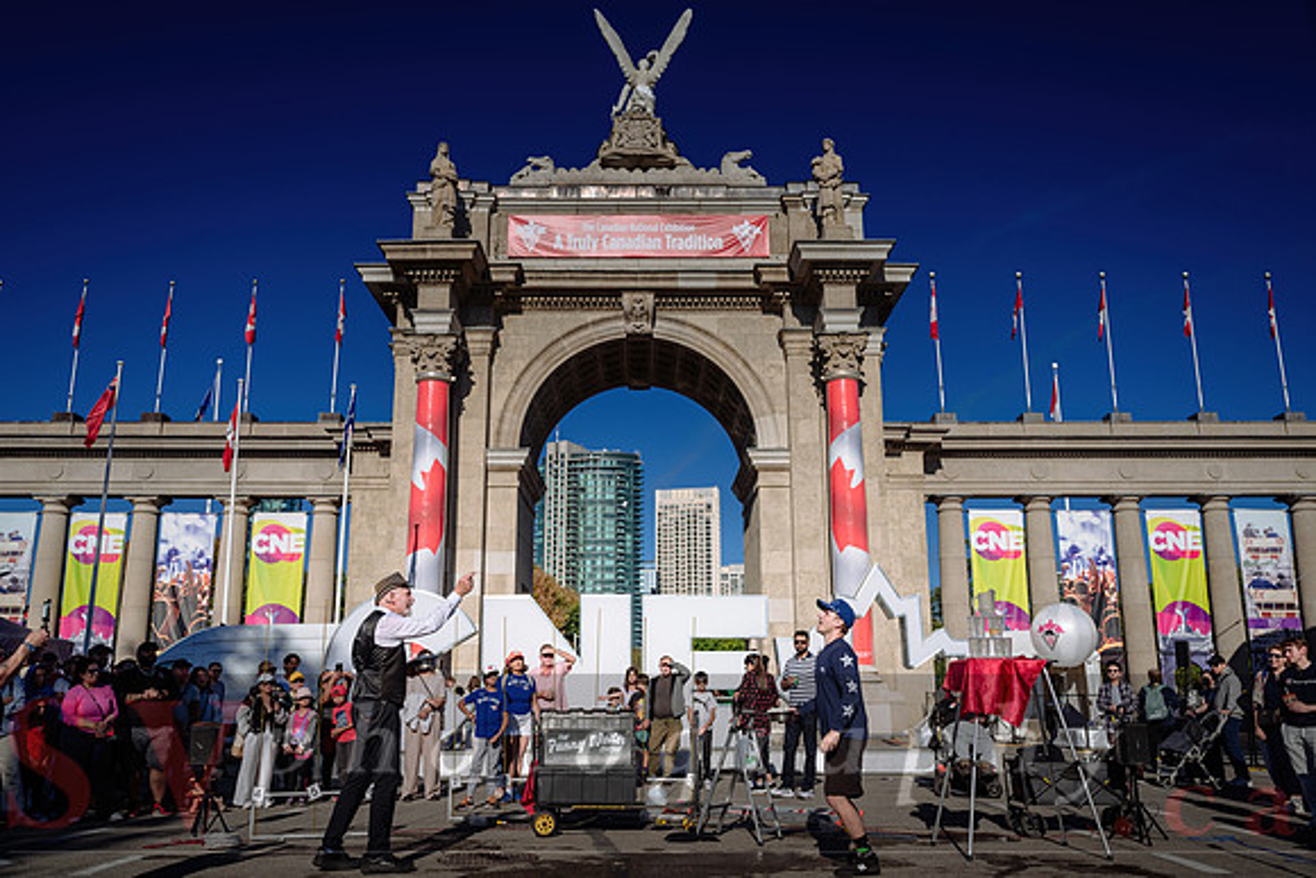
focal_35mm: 29
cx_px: 658
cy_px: 453
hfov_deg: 63.6
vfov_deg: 44.9
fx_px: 1061
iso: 64
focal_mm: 28
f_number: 3.5
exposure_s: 1/800
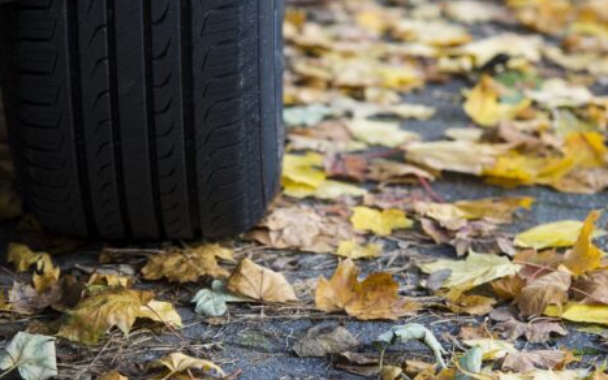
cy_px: 150
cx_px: 400
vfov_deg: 8.4
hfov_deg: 13.3
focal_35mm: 157
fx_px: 2602
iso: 200
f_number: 3.5
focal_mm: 100
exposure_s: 1/100
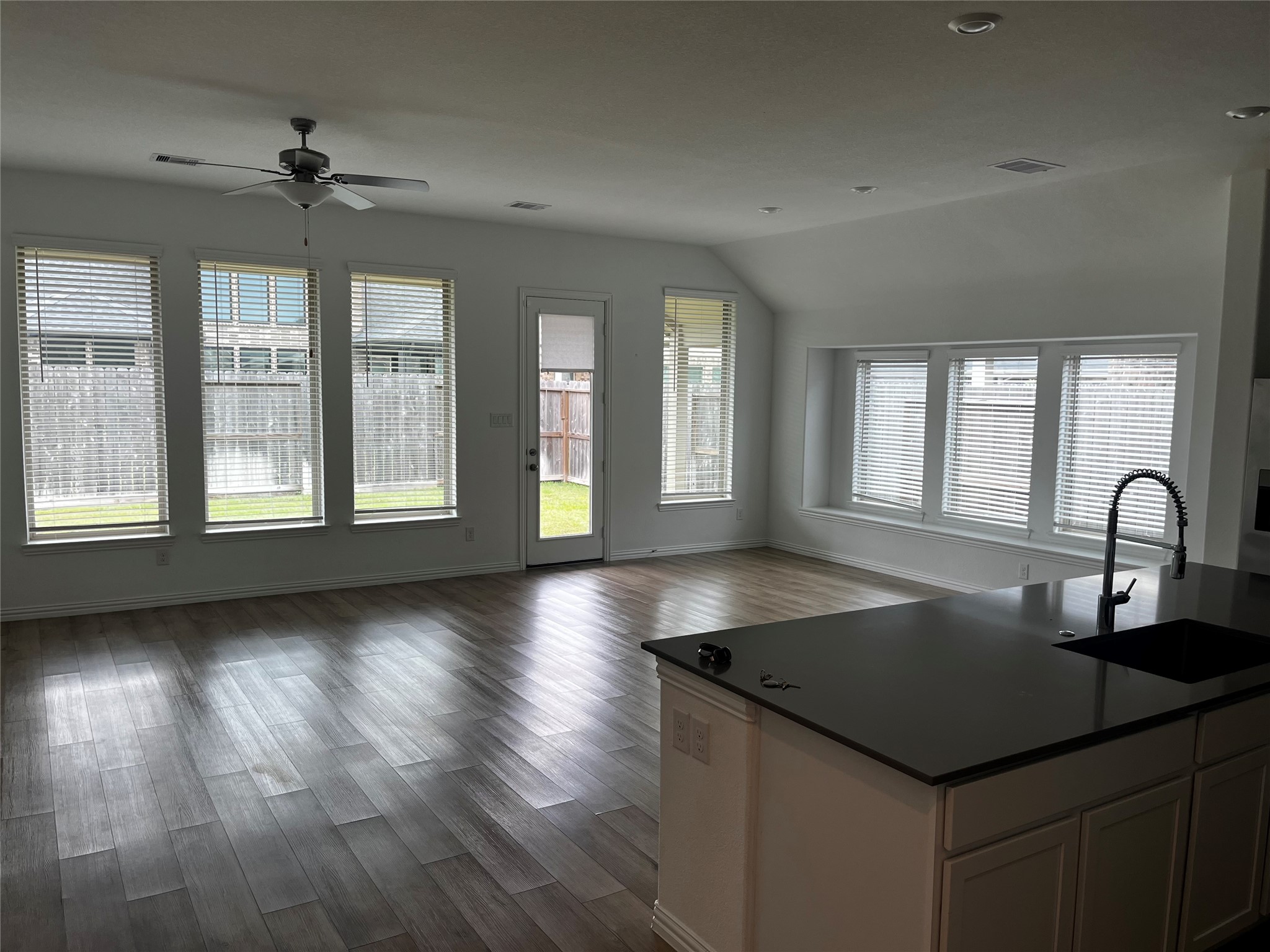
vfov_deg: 53.1
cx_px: 635
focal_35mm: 26
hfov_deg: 67.3
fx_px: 954
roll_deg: +0.4
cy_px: 476
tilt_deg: -6.4
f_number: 1.6
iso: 50
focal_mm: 5.1
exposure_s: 1/120
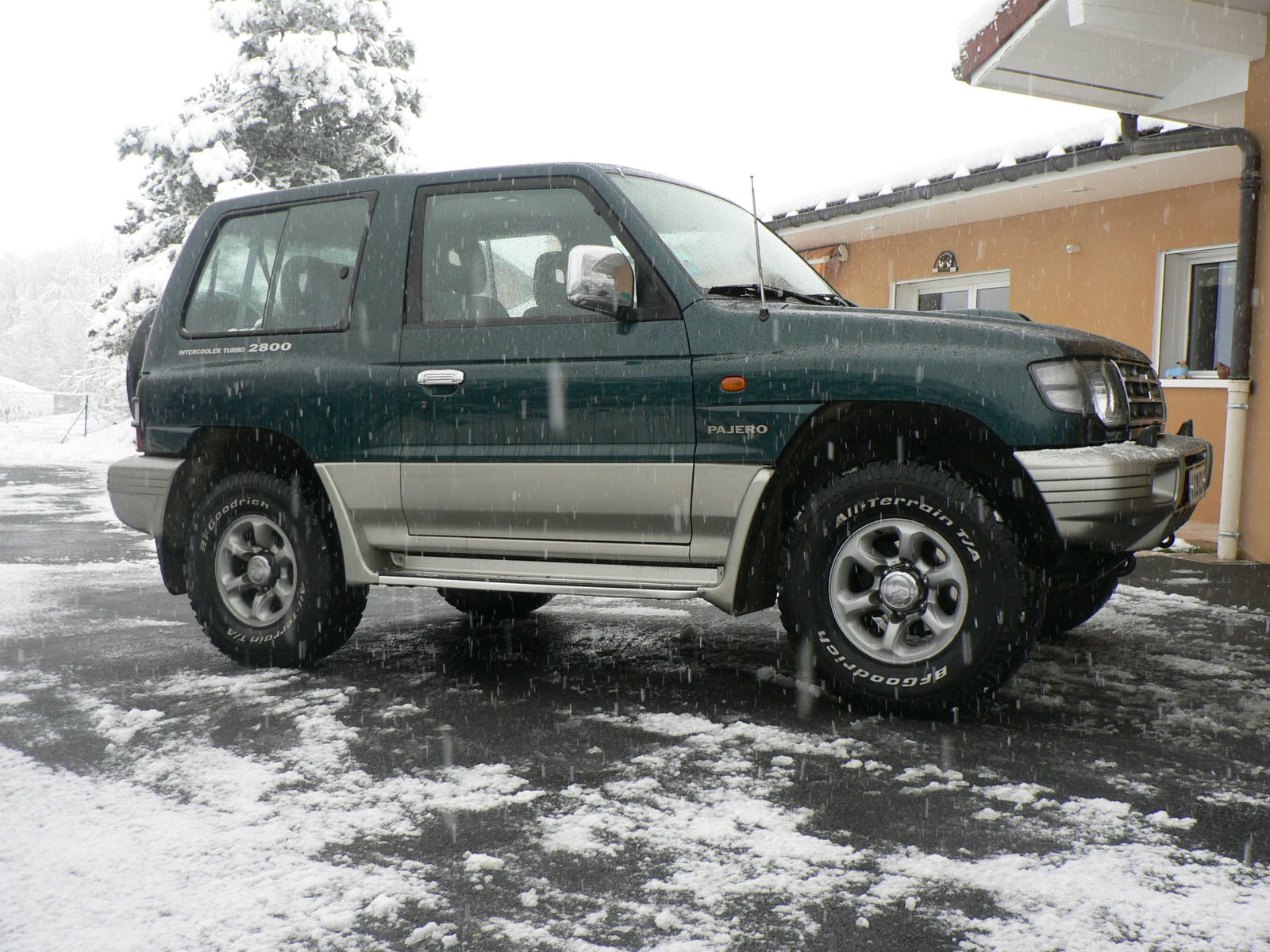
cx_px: 635
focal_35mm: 36
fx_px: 1321
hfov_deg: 51.4
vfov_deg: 39.7
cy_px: 476
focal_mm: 6
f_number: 3.2
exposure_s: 1/100
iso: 80
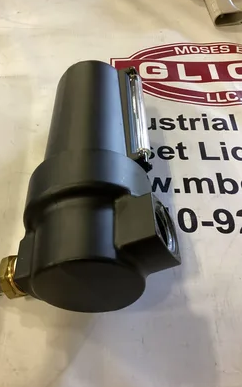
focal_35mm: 34
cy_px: 194
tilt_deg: -53.6
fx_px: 359
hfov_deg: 37.1
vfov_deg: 56.7
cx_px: 97
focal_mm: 3.3
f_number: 2.4
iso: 320
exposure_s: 1/33
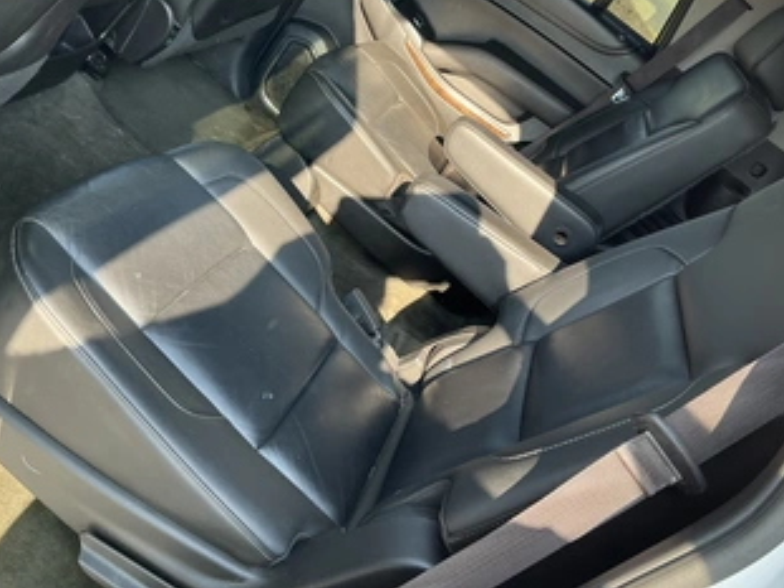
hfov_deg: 51.2
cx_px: 441
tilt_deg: -22.1
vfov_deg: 39.4
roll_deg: -40.0
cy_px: 220
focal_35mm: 36
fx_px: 815
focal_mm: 3
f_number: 1.8
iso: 40
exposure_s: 1/122
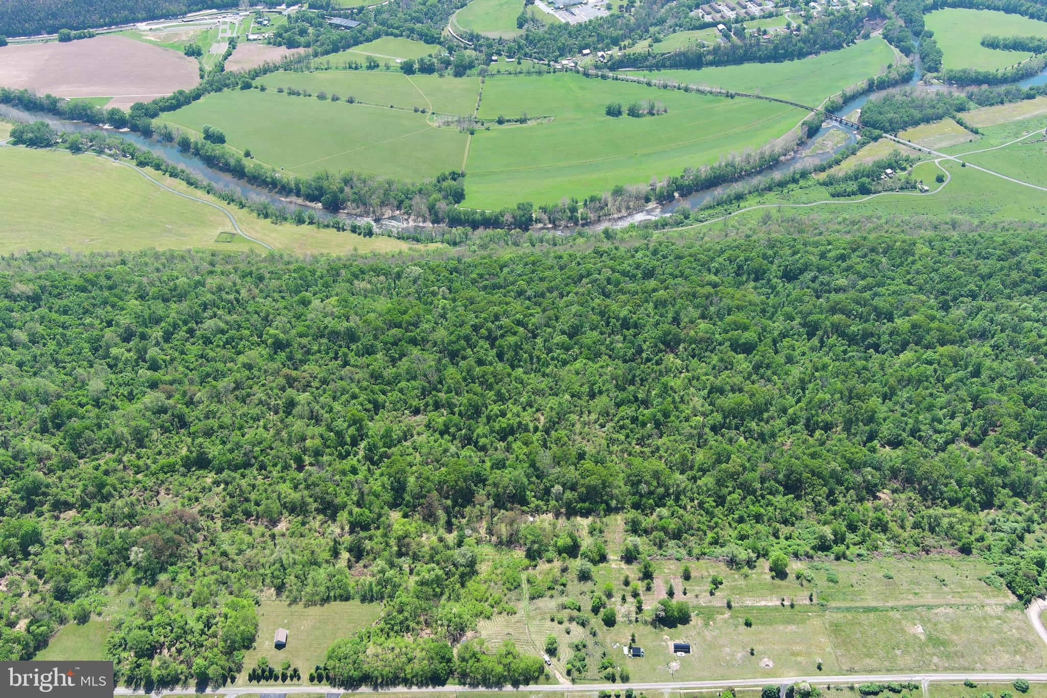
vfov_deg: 45.0
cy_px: 349
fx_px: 843
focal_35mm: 29
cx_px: 524
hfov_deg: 63.7
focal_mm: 10.57
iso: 100
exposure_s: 1/442
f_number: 2.8
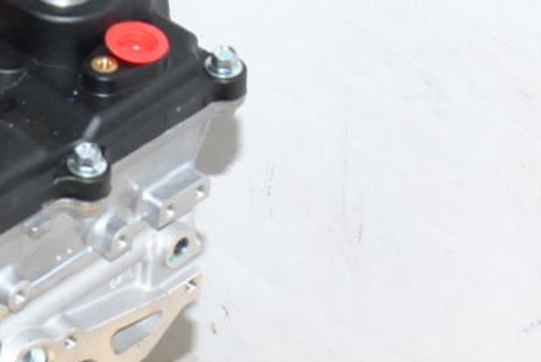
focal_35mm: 207
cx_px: -184
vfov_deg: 6.6
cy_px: 348
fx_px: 3113
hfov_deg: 9.7
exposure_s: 1/200
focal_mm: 32
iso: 800
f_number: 13
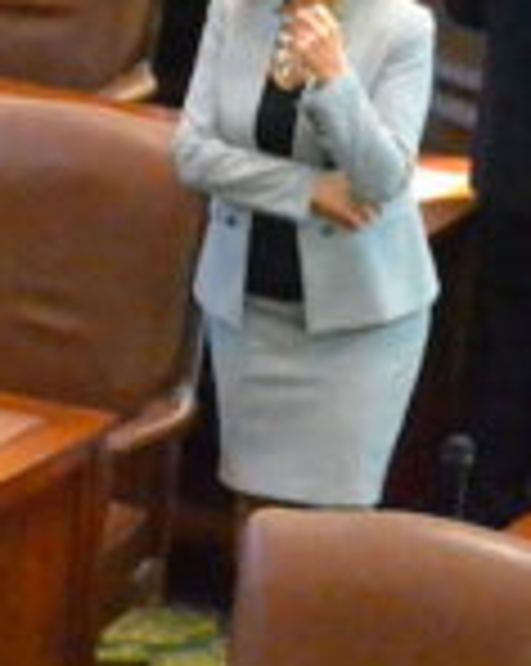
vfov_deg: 4.8
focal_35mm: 402
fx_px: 7922
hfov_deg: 3.8
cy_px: 22
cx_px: -801
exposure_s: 1/125
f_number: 4
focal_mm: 55
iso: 12800
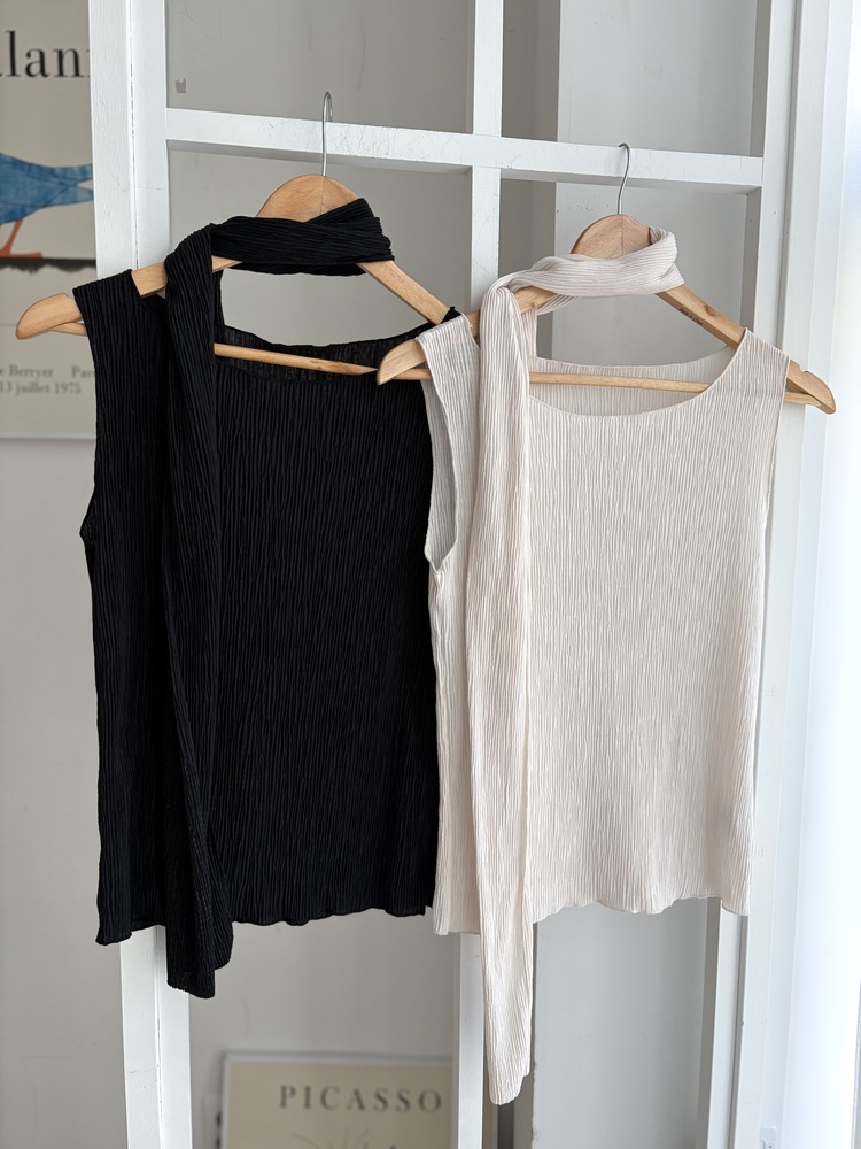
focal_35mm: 26
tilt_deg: -6.4
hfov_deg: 53.1
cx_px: 430
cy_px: 574
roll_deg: -0.6
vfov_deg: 67.3
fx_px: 862
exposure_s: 1/122
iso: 100
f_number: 1.6
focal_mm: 5.96
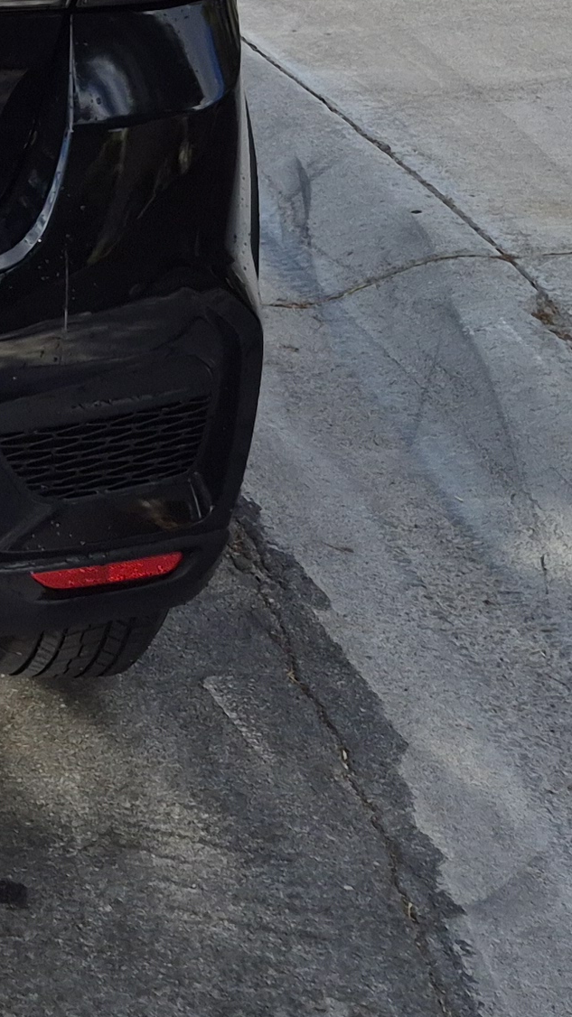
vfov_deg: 22.7
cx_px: -581
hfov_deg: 12.0
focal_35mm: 89
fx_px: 2401
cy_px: -74
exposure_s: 1/3784
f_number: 1.8
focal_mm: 5.4
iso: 80
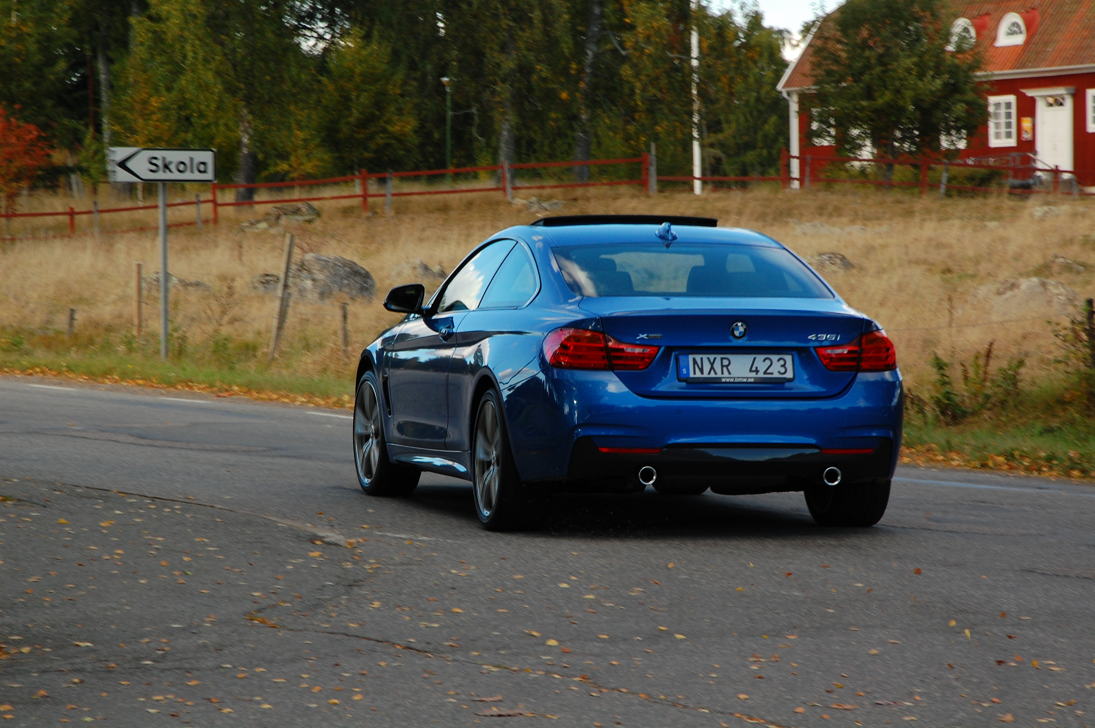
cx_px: 548
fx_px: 4786
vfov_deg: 8.7
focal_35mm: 158
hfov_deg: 13.1
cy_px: 364
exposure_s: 1/80
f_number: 16
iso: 400
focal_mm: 105
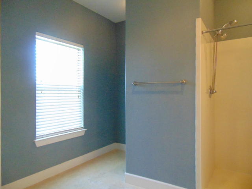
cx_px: 126
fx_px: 182
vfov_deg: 54.9
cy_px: 94
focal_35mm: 25
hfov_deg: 69.4
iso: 500
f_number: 3
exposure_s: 1/50
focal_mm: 4.5
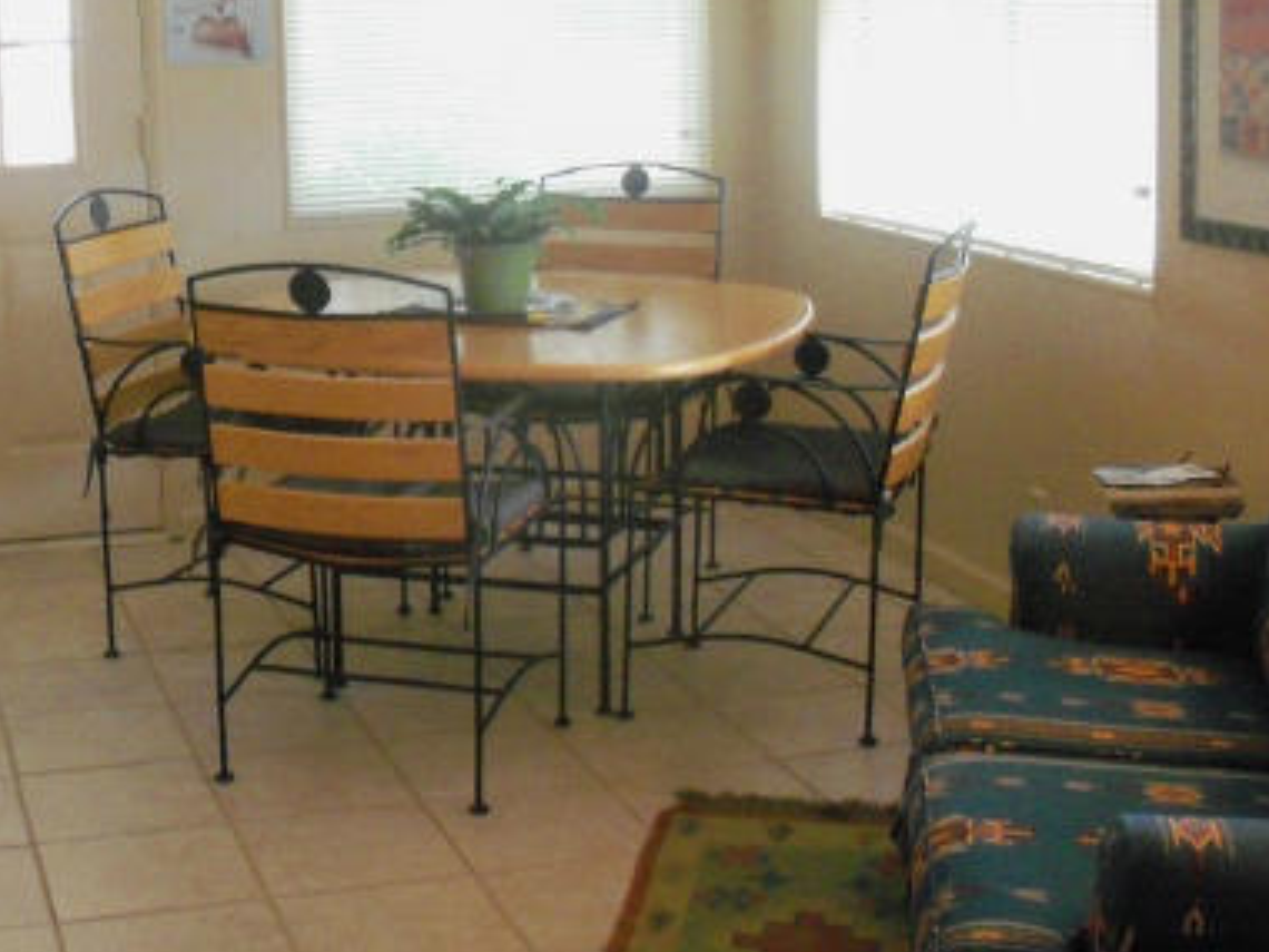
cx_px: 474
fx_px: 2163
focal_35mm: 59
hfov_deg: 32.5
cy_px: 364
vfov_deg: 24.8
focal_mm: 6.3
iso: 400
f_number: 3
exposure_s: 1/30
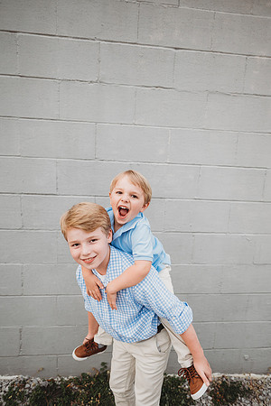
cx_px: 136
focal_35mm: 24
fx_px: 271
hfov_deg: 53.1
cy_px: 203
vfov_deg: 73.7
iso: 320
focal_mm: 24
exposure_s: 1/250
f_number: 2.5
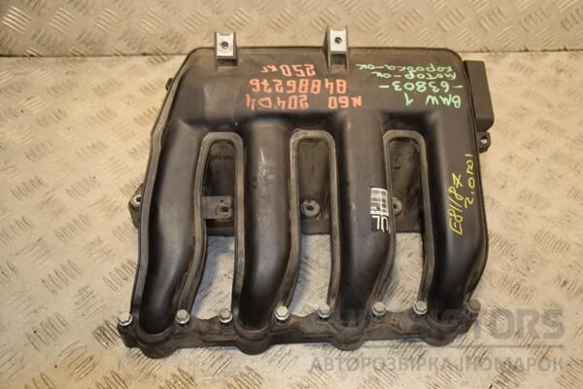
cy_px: 194
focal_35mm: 36
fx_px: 583
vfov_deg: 36.9
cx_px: 292
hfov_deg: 53.1
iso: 800
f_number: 5
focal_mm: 24
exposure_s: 1/200
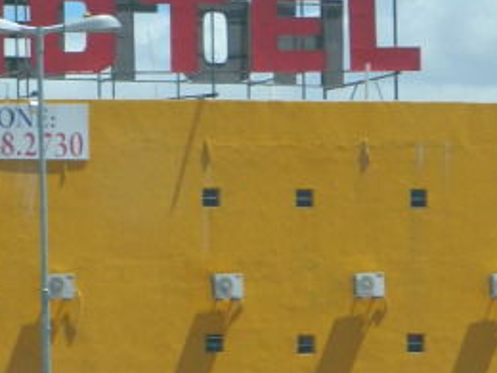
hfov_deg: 3.9
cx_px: 2
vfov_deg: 2.9
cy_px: 237
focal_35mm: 508
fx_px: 7294
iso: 80
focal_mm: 23.2
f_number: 4.7
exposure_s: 1/640
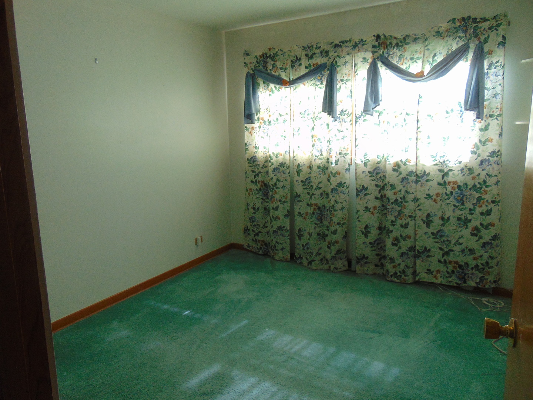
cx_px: 266
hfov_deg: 69.4
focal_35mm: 25
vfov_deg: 54.9
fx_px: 385
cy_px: 200
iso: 100
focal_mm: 4.5
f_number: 3
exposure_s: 1/30
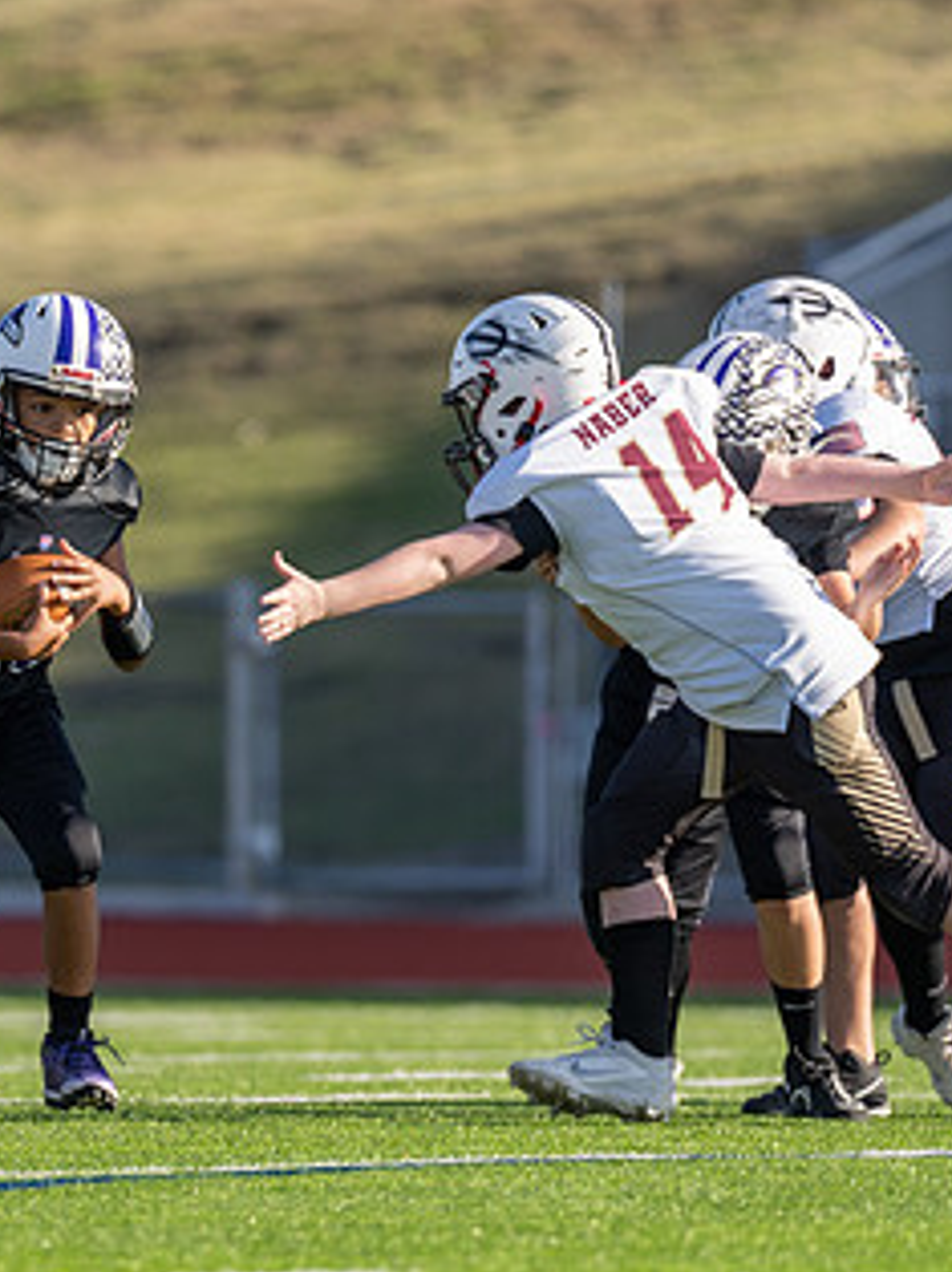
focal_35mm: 575
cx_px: 79
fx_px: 21113
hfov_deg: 2.6
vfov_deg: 3.5
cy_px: 862
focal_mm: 200
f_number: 2.8
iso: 125
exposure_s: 1/1250
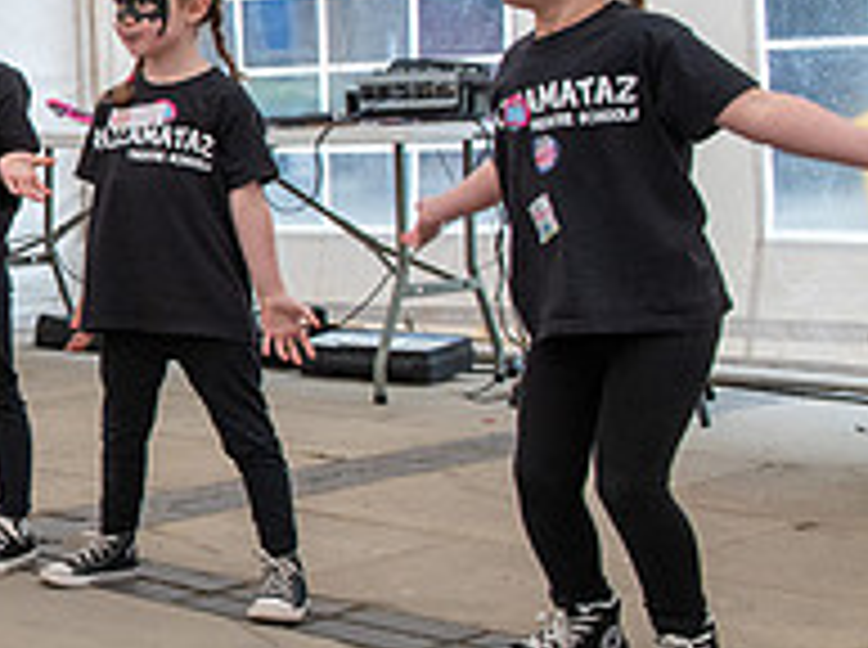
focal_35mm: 84
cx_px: -432
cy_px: 196
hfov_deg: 20.1
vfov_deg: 17.4
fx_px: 2102
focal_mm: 29
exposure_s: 1/250
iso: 640
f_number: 6.3
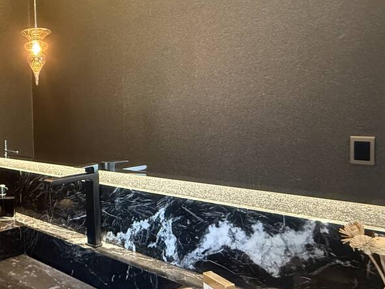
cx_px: 32
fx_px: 378
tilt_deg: -1.1
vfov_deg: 41.7
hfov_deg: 47.8
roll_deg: +1.8
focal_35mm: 34
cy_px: 127
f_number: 2.2
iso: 1000
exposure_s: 1/60
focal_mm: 2.22
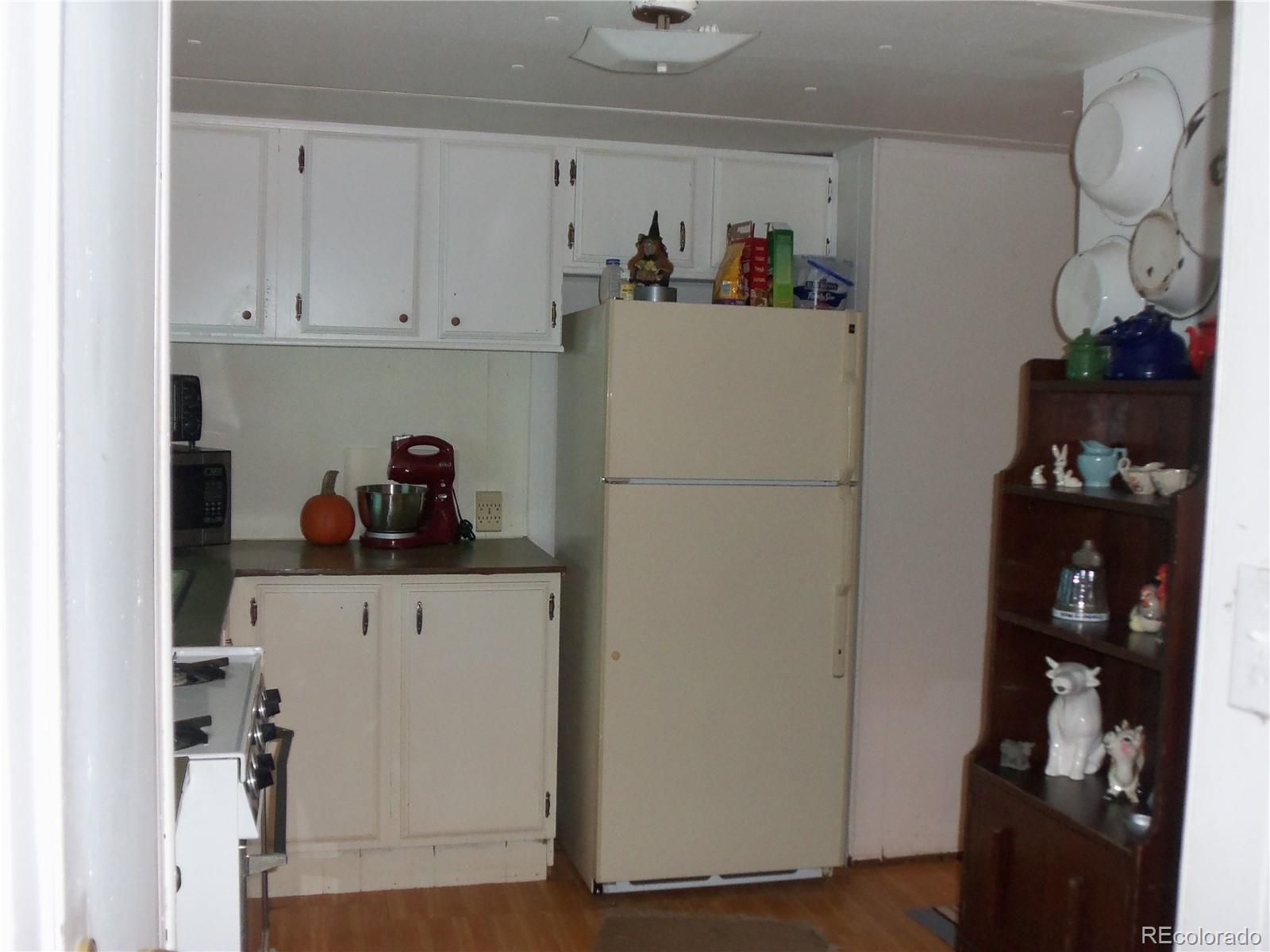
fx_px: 1357
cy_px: 476
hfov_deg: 50.1
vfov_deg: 38.7
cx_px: 635
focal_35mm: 37
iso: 200
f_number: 3.6
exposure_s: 1/60
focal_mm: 6.7
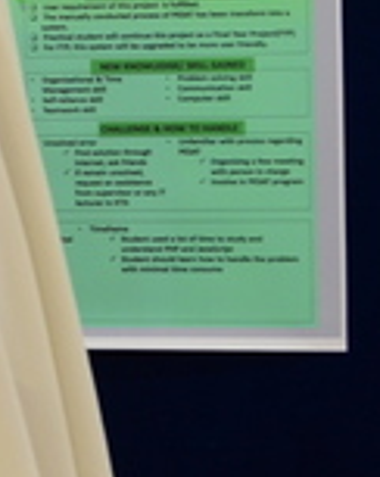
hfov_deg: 7.1
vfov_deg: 9.6
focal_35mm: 200
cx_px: -607
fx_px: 2817
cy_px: 22
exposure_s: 1/50
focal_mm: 34
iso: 500
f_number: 4
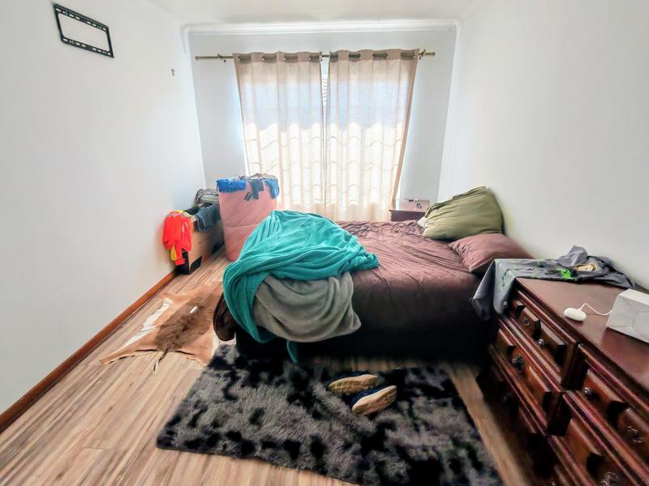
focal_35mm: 16
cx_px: 324
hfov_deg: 94.5
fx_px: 300
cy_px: 243
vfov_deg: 78.1
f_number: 2.2
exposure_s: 1/50
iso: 71
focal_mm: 1.96
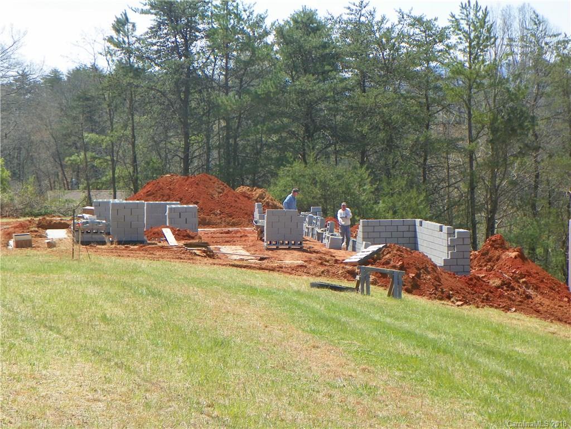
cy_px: 214
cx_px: 286
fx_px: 1699
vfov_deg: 14.4
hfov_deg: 19.1
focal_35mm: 103
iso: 64
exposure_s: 1/320
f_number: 4
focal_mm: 18.3
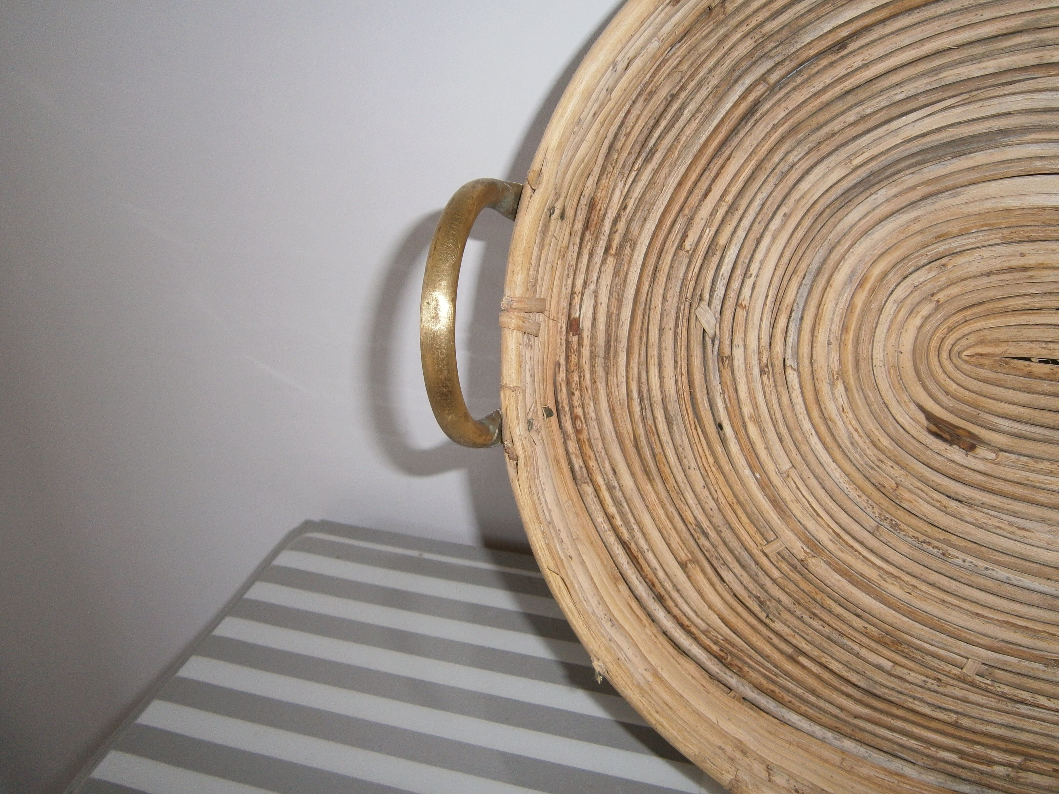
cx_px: 530
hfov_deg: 67.3
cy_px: 397
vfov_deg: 53.1
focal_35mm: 26
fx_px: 795
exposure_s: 1/30
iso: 125
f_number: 2.8
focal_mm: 4.7
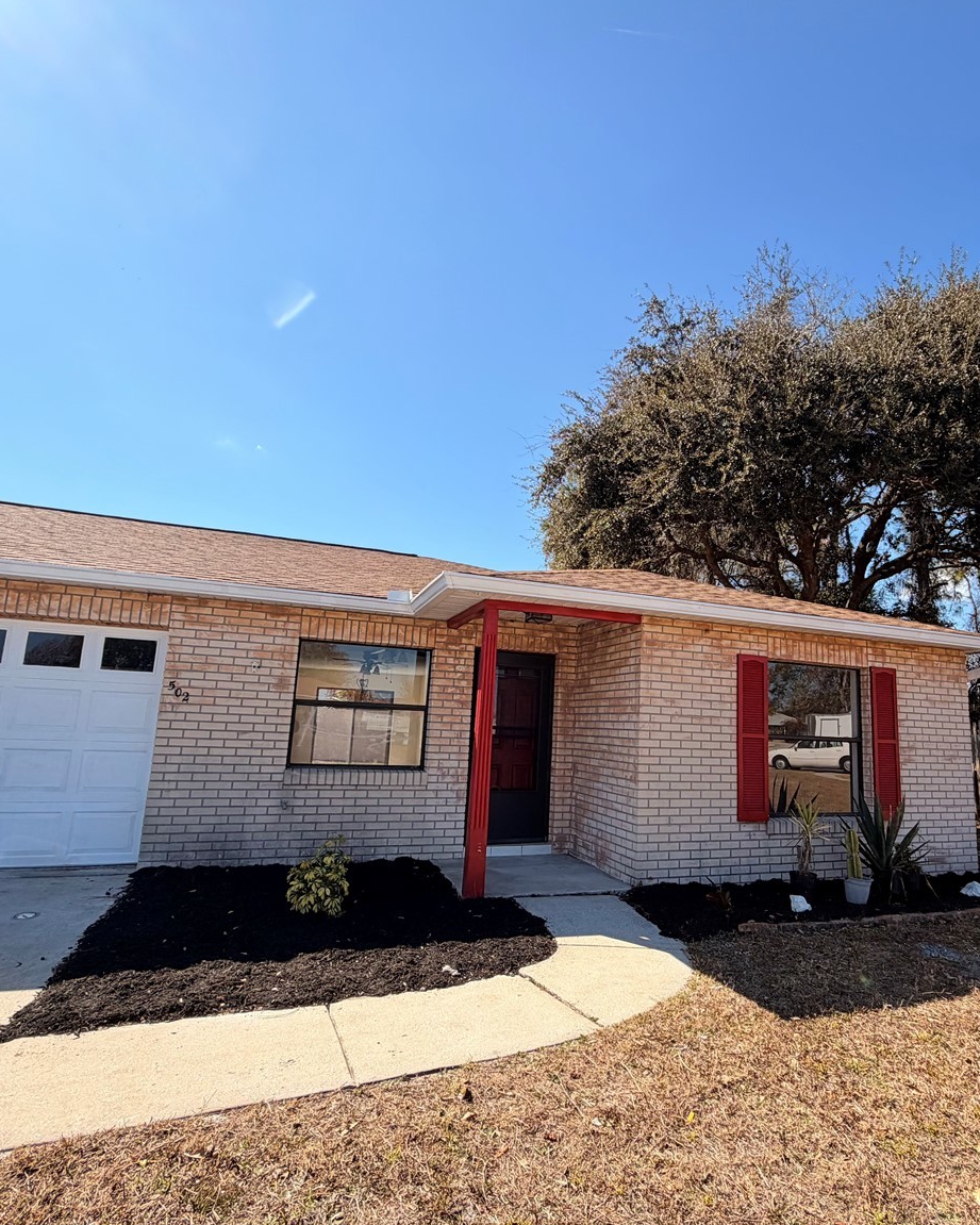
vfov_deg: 83.3
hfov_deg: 70.5
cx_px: 558
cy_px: 612
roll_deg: -1.9
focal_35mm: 19
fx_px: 689
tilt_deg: +10.2
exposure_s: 1/779
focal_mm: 2.22
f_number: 2.2
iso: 20
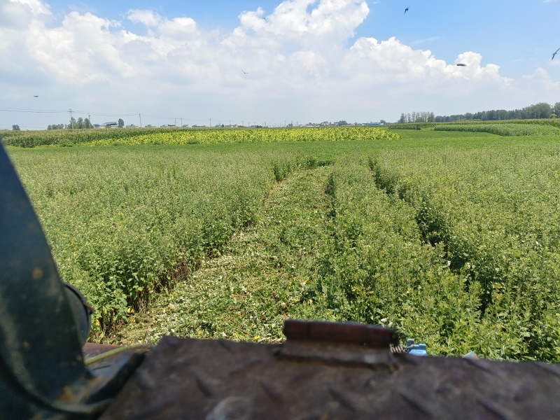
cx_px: 280
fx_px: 372
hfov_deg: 73.9
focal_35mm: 23
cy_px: 210
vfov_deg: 58.9
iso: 50
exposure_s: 1/1946
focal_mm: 5.5
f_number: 1.88
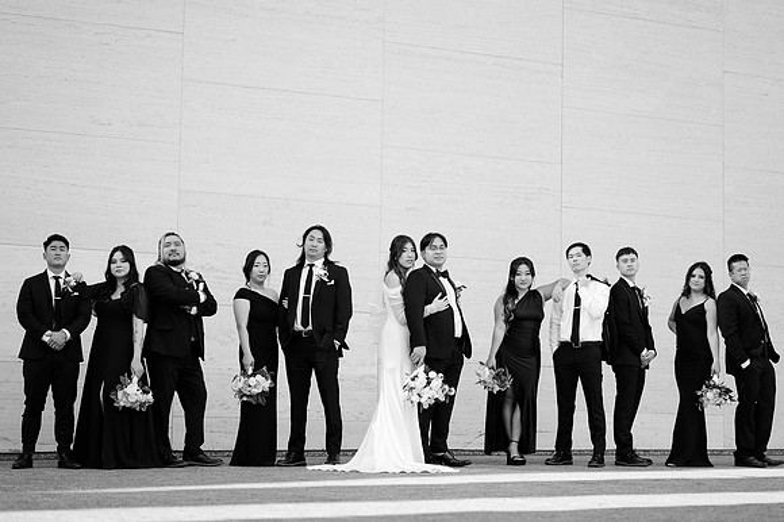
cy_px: 261
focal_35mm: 87
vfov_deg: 15.6
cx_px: 392
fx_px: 1904
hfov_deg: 23.3
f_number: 1.8
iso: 100
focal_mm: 85
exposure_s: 1/1000
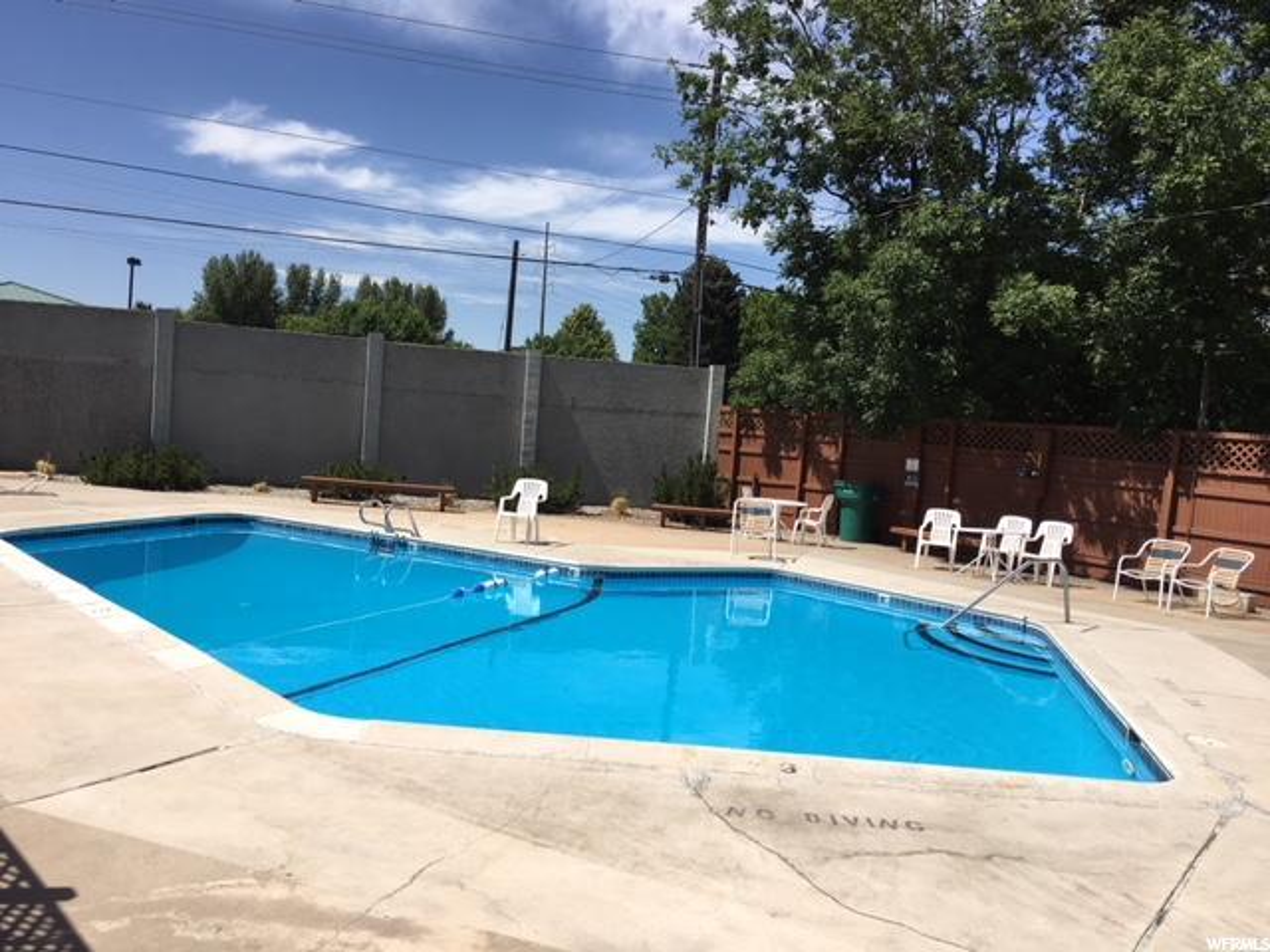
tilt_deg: -1.9
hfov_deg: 61.7
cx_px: 635
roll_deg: -1.7
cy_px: 476
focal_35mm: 29
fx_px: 1064
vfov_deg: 48.2
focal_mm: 4.15
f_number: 2.2
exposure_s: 1/2198
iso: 25
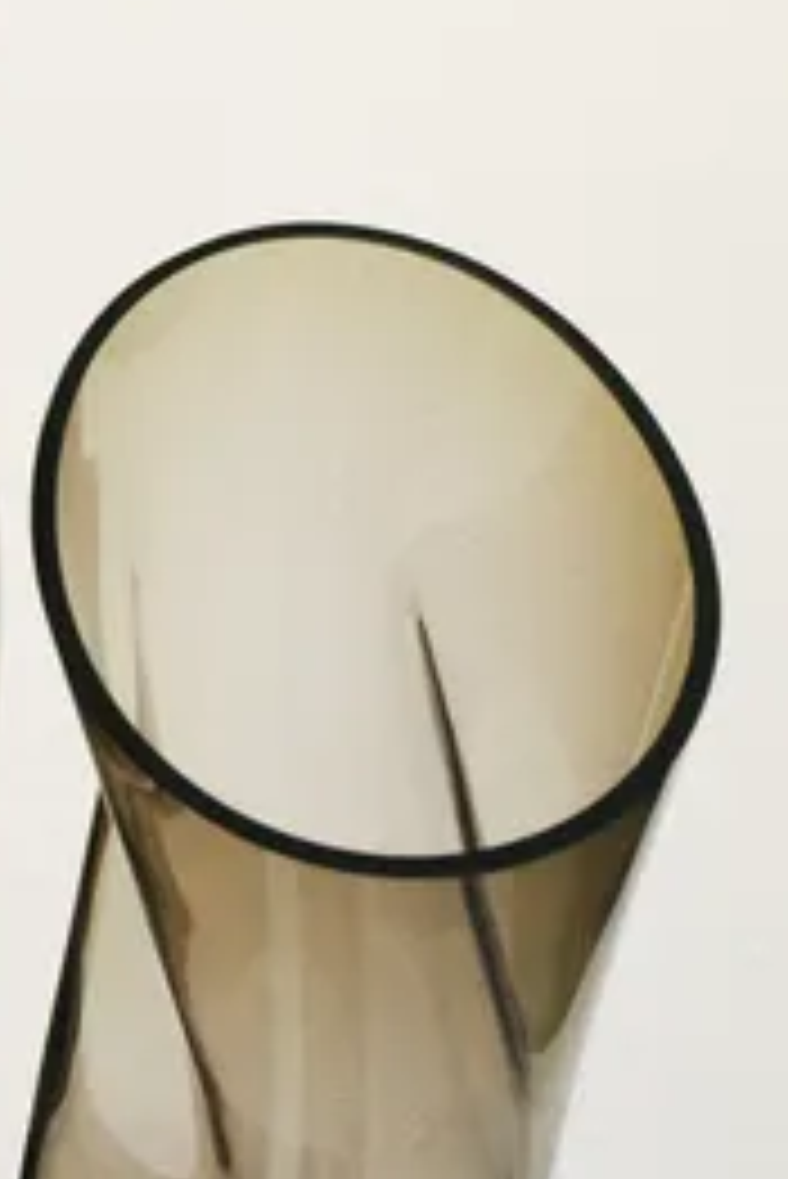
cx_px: -369
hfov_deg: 6.8
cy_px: 891
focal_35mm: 200
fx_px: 6557
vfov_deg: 10.3
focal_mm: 80
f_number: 11
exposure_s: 1/10
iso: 100
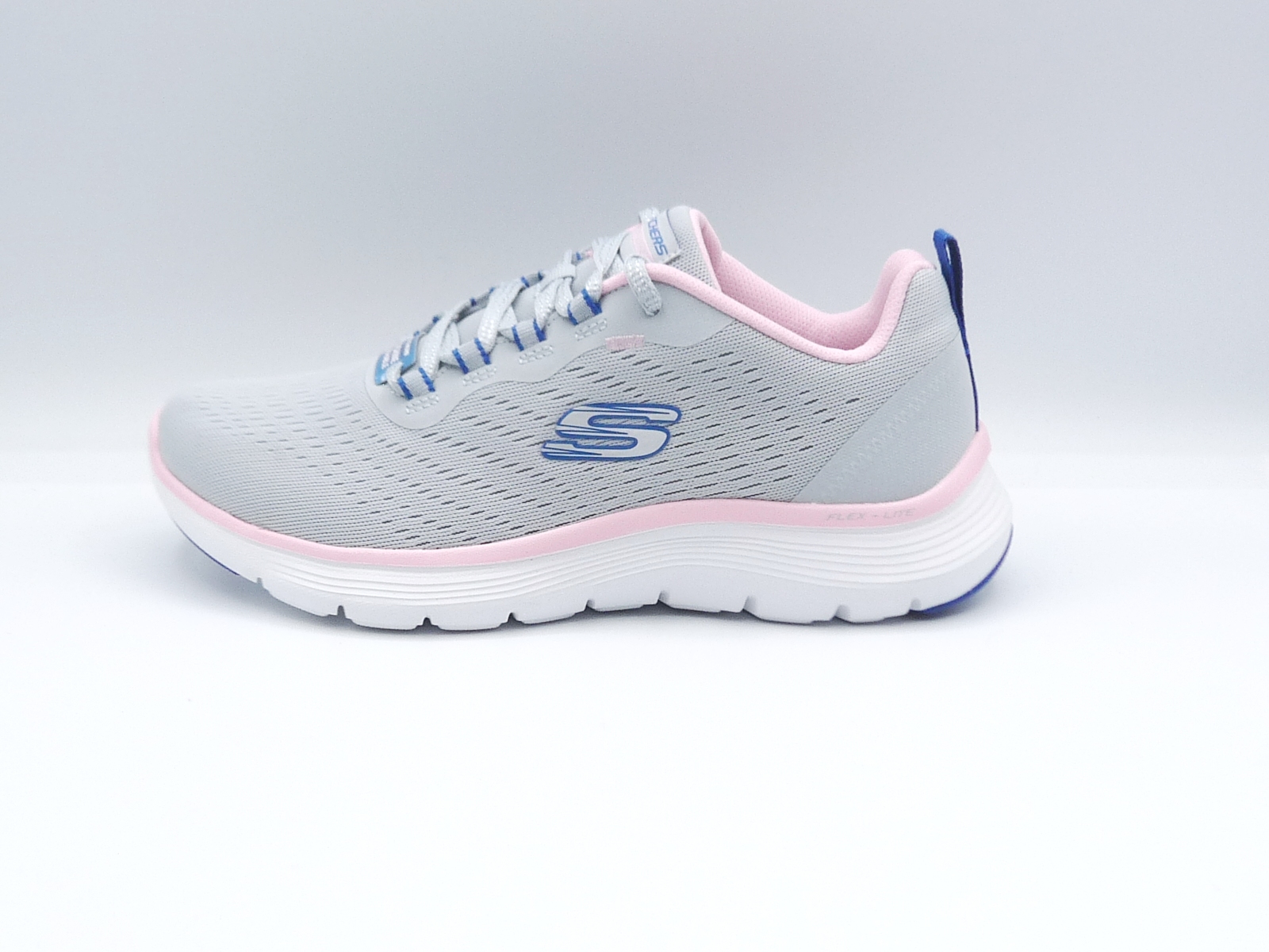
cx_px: 634
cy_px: 476
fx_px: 1833
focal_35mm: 50
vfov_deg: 29.1
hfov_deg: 38.2
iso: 100
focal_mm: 5.1
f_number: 4
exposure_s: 1/200
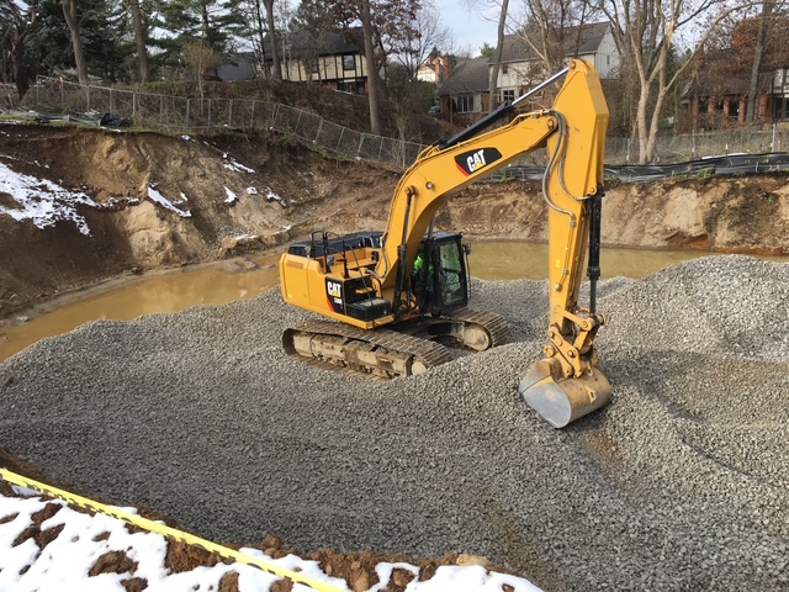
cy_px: 296
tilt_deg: -15.4
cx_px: 394
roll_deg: +3.8
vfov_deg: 48.2
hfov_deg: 61.7
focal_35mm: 29
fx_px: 661
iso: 25
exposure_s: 1/693
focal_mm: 4.15
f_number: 2.2
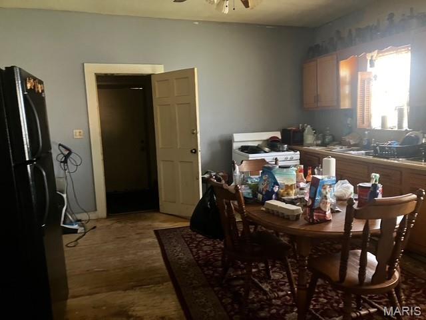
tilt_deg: -6.1
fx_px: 345
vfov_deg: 49.7
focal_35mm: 28
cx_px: 213
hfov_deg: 63.4
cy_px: 160
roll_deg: +2.1
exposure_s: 1/25
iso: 640
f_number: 1.8
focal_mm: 3.99
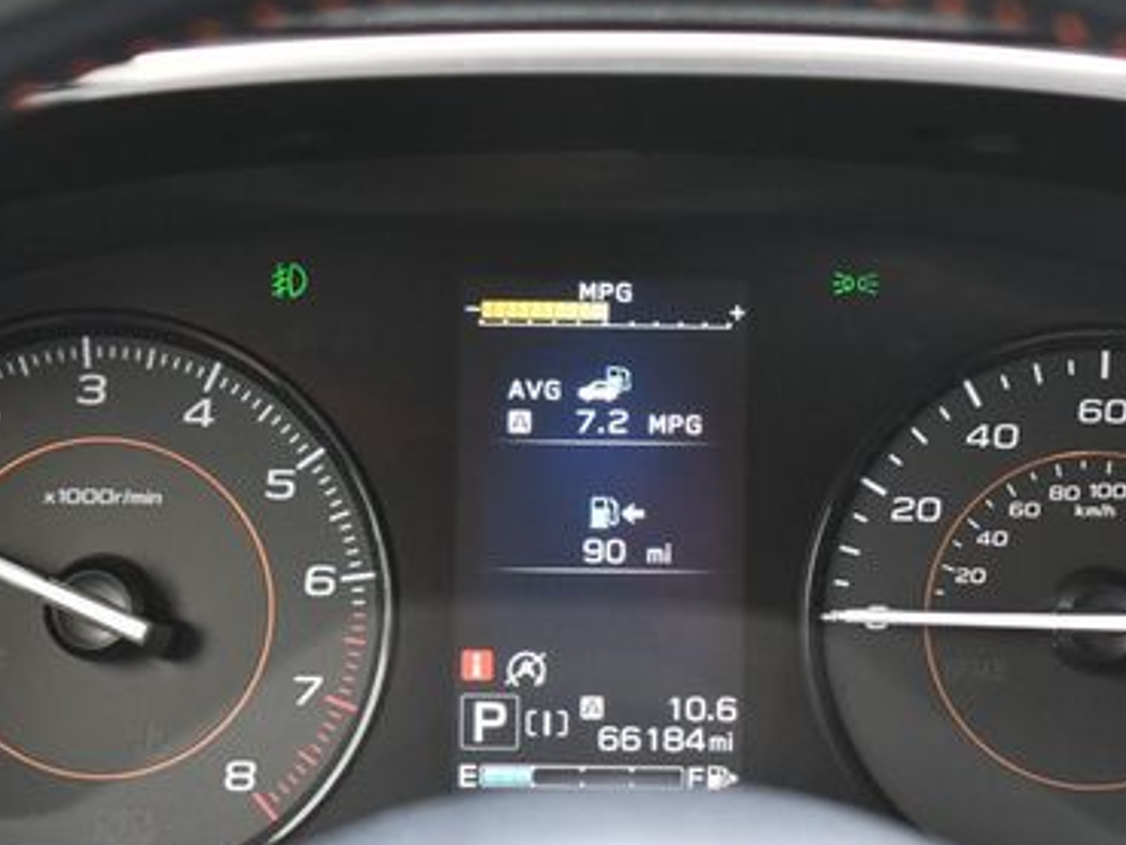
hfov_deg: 17.1
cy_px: 516
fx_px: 3742
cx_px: 610
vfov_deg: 12.9
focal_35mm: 115
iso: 1250
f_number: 5.3
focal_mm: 46
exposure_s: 1/125
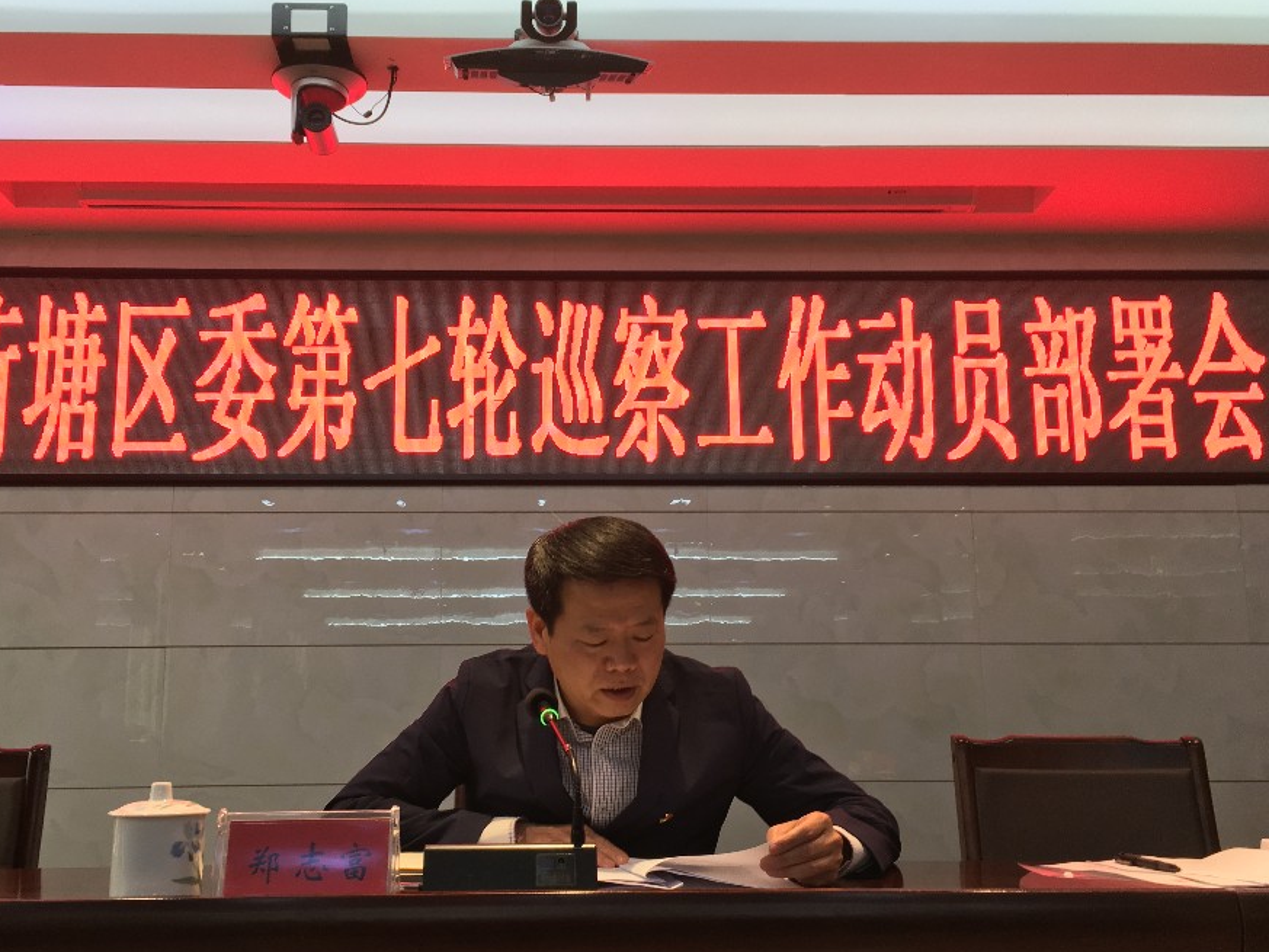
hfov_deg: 53.9
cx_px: 571
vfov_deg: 41.7
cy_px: 528
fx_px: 1247
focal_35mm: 34
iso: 32
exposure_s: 1/50
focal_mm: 4.15
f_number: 2.2
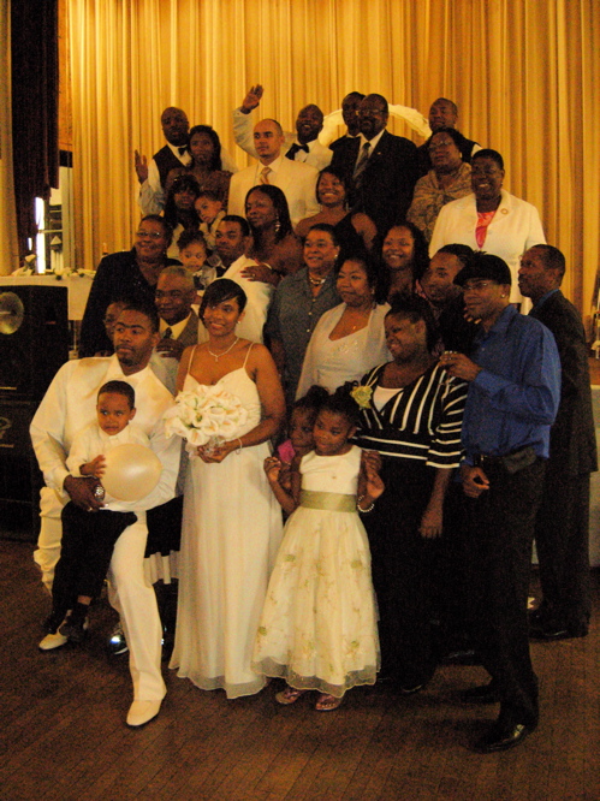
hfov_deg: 39.6
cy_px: 400
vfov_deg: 51.4
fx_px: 833
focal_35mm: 36
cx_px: 300
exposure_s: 1/43.9
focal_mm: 7.5
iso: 400
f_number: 2.7
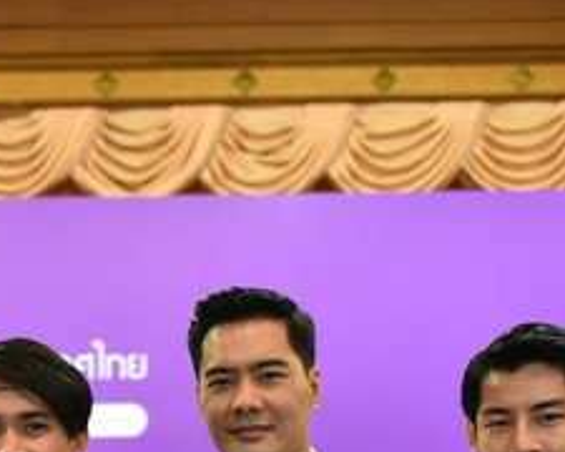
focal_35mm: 111
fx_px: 1856
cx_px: -123
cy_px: 619
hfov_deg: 16.5
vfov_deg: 13.3
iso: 2000
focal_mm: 35
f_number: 2.5
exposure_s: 1/80
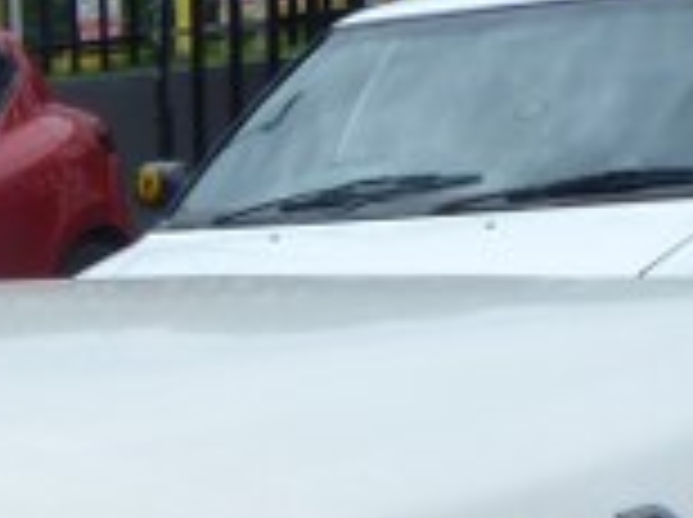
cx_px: -711
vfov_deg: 10.5
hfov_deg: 13.1
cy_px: 1000
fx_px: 2599
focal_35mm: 130
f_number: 5.6
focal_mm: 4.5
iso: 80
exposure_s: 1/400
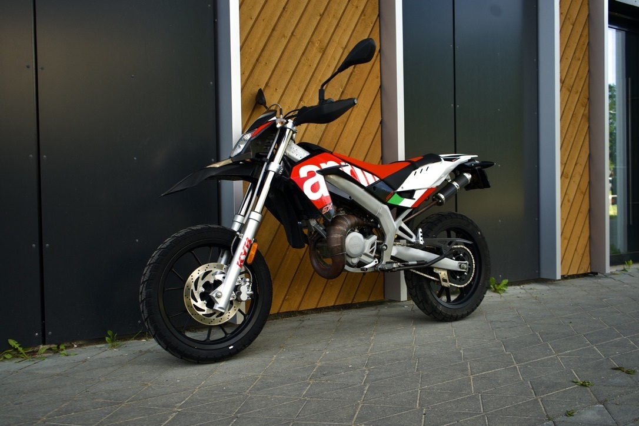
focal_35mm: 34
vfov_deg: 38.9
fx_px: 603
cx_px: 320
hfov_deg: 55.8
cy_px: 213
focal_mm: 34
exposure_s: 1/160
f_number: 4
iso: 250
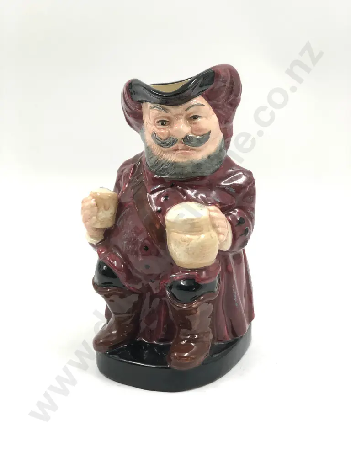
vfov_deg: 33.8
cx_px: 176
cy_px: 234
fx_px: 771
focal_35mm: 57
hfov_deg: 25.7
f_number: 2.8
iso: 32
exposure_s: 1/100
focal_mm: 6.6
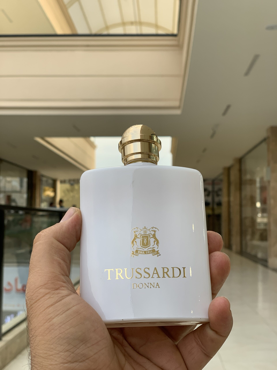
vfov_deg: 36.8
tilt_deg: +4.9
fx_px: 555
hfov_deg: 28.0
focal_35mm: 52
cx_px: 138
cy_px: 185
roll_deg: -0.6
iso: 16
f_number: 2.4
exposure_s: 1/122
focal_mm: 6
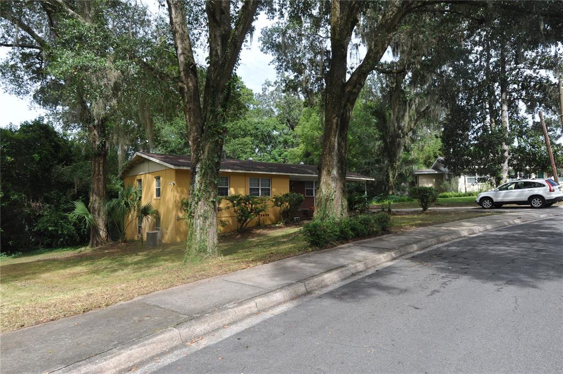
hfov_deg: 78.6
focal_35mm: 22
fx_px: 344
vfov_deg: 57.1
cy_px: 187
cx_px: 282
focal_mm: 22
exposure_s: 1/160
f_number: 9
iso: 200
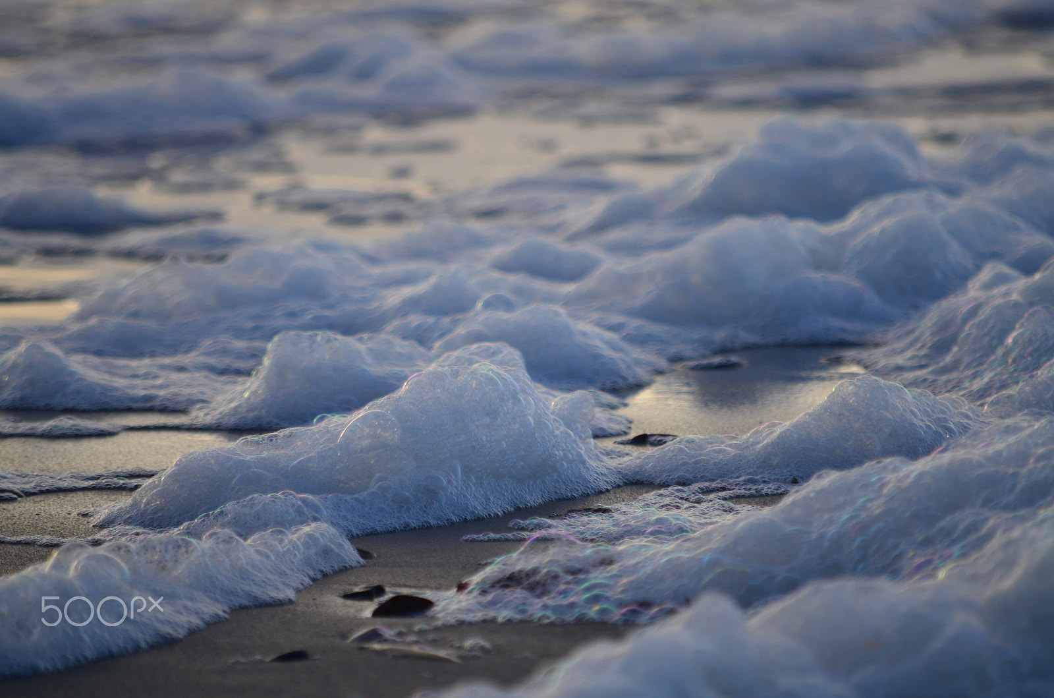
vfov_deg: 3.0
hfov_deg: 4.6
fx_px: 13145
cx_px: 527
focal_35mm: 450
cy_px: 349
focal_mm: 300
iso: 100
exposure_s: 1/160
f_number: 5.6
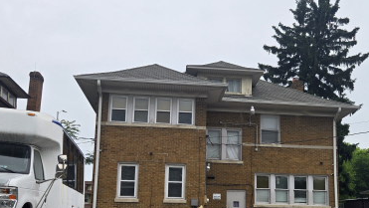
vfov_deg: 26.2
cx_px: 226
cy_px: 159
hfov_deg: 45.1
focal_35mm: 45
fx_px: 440
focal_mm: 5.4
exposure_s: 1/1418
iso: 25
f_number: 1.8
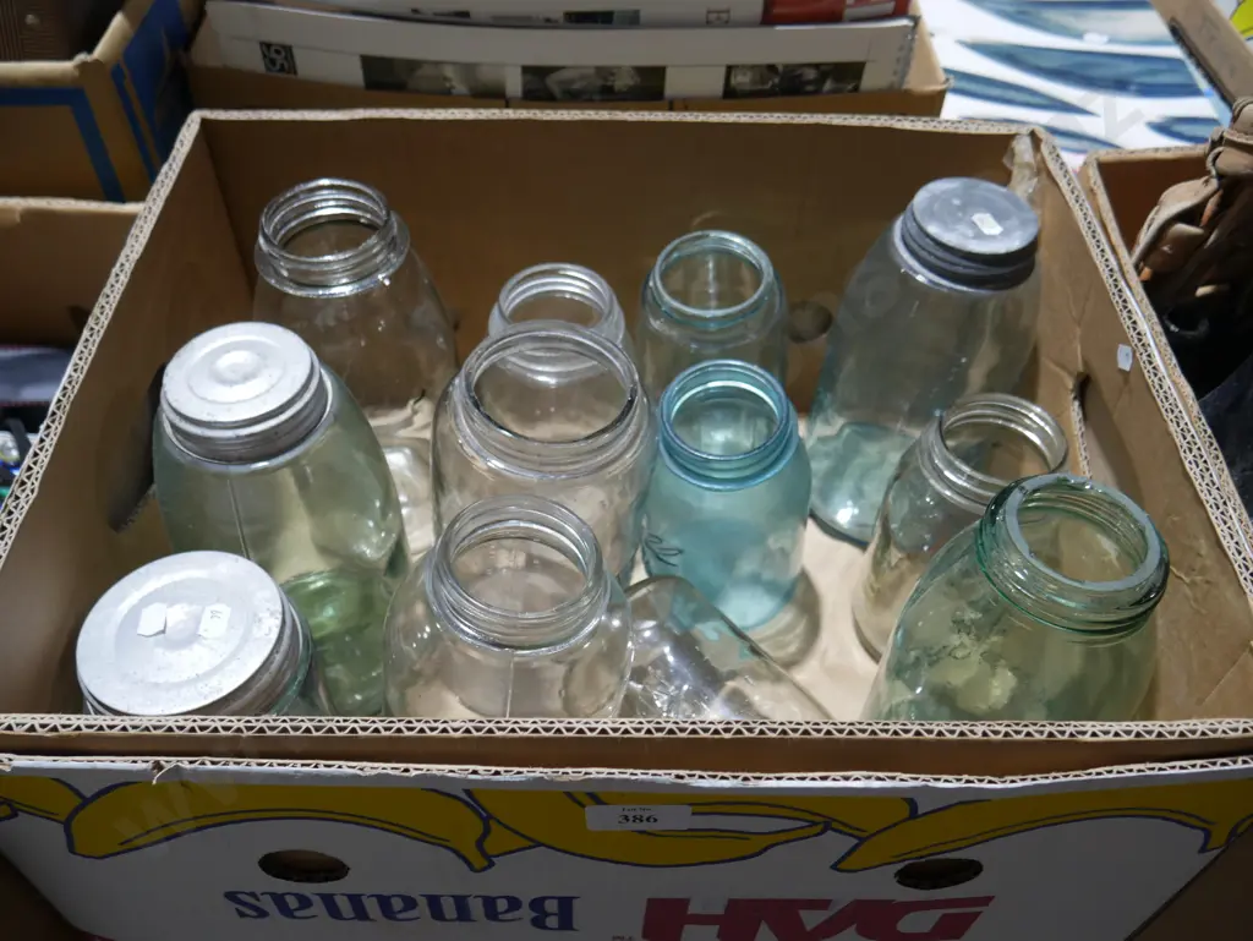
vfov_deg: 46.8
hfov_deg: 59.9
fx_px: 1086
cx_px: 626
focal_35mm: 30
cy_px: 470
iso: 320
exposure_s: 1/60
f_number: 3.6
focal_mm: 15
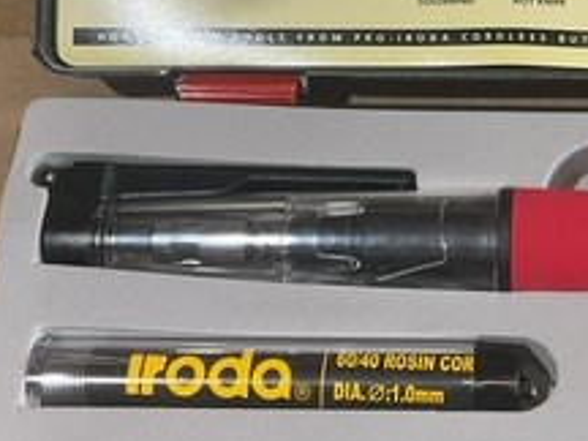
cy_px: 131
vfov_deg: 17.1
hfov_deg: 21.9
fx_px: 1461
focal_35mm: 86
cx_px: 596
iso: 40
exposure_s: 1/50
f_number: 1.8
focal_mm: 3
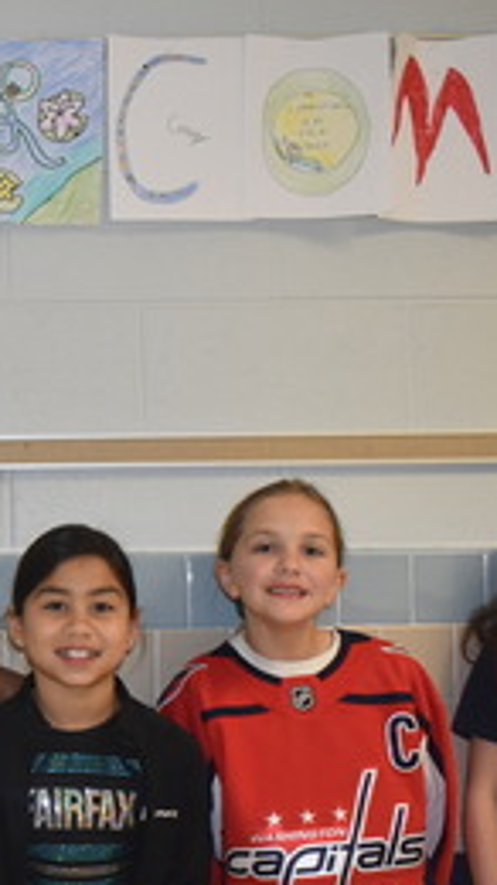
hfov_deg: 18.1
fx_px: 1431
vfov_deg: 34.2
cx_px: -194
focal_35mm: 61
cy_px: 565
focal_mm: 18
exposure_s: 1/80
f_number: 4
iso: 800
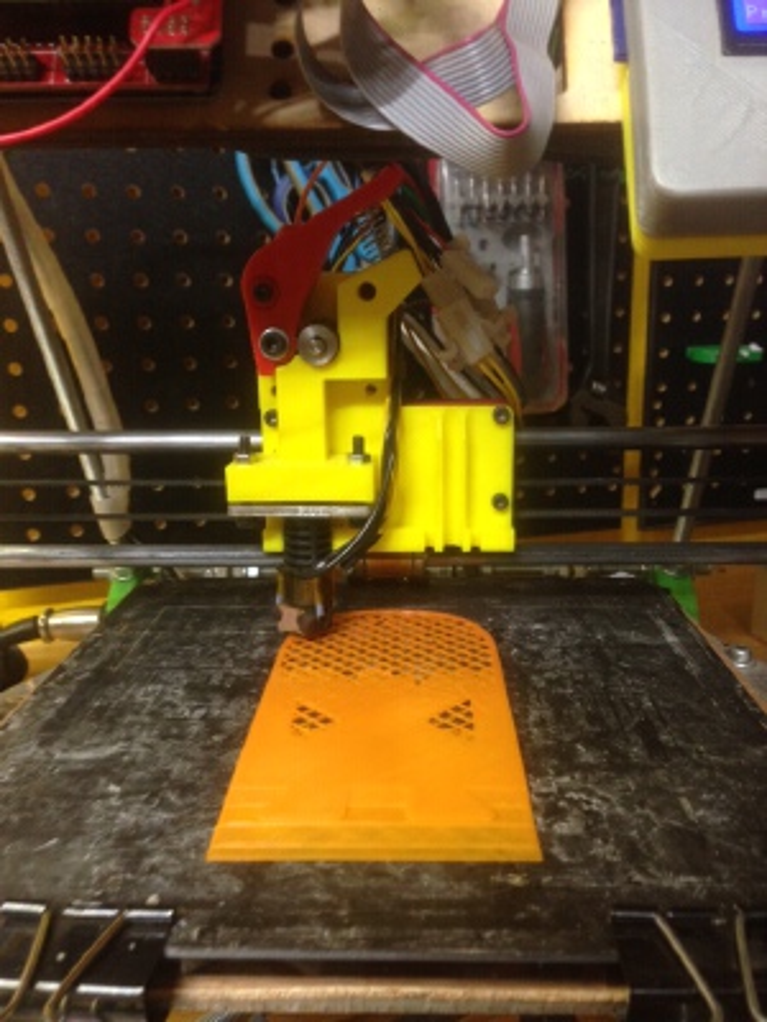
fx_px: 975
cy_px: 511
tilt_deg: -13.9
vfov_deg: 55.4
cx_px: 384
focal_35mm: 33
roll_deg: +0.3
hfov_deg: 42.9
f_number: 2.4
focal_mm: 4.12
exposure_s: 1/20
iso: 160
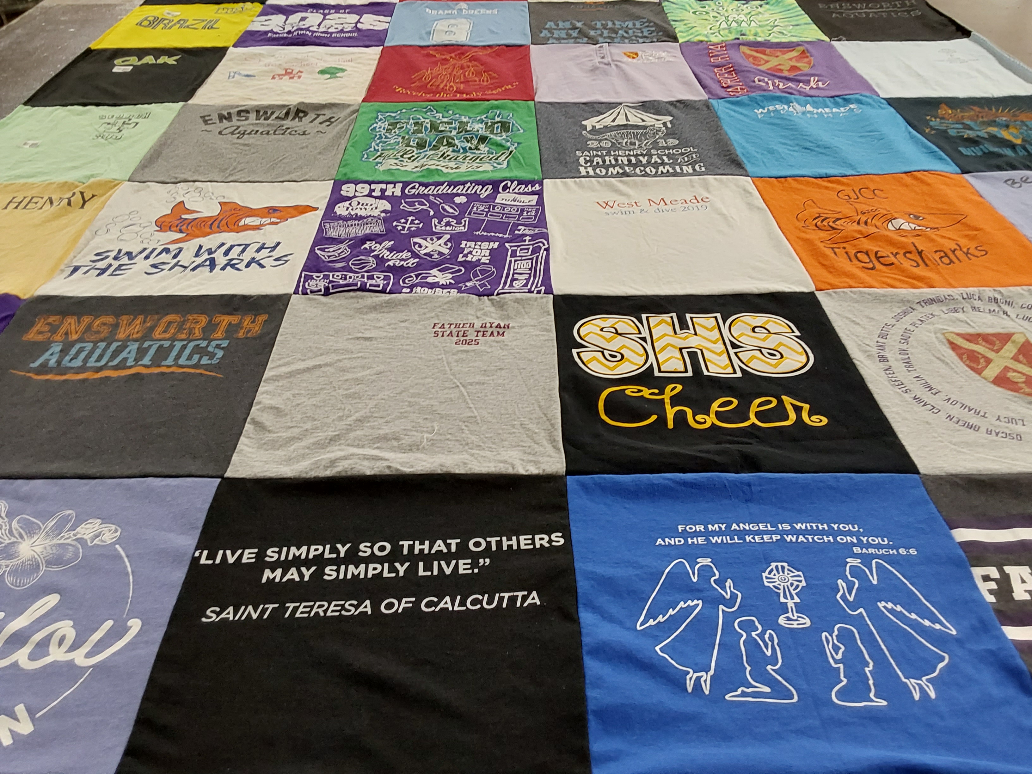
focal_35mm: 28
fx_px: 835
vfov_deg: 49.7
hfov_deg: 63.4
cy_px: 387
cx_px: 516
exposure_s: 1/60
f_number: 1.9
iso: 125
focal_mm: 2.91
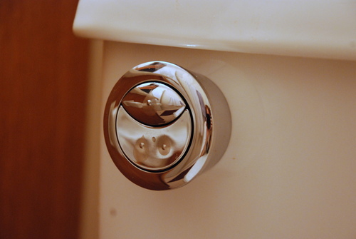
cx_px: 178
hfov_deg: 17.0
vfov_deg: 11.5
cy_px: 120
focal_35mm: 120
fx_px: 1188
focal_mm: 80
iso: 1600
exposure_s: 1/13
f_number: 5.6
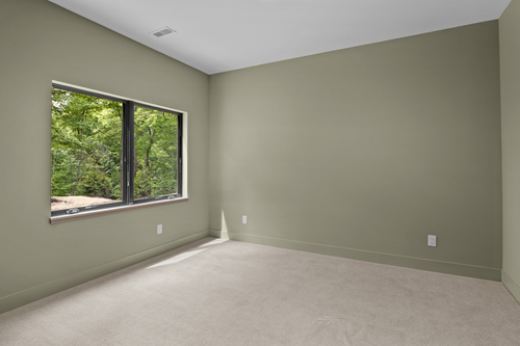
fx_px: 260
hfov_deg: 90.0
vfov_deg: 67.3
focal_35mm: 18
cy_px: 173
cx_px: 260
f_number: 8
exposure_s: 1.1
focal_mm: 12
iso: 200
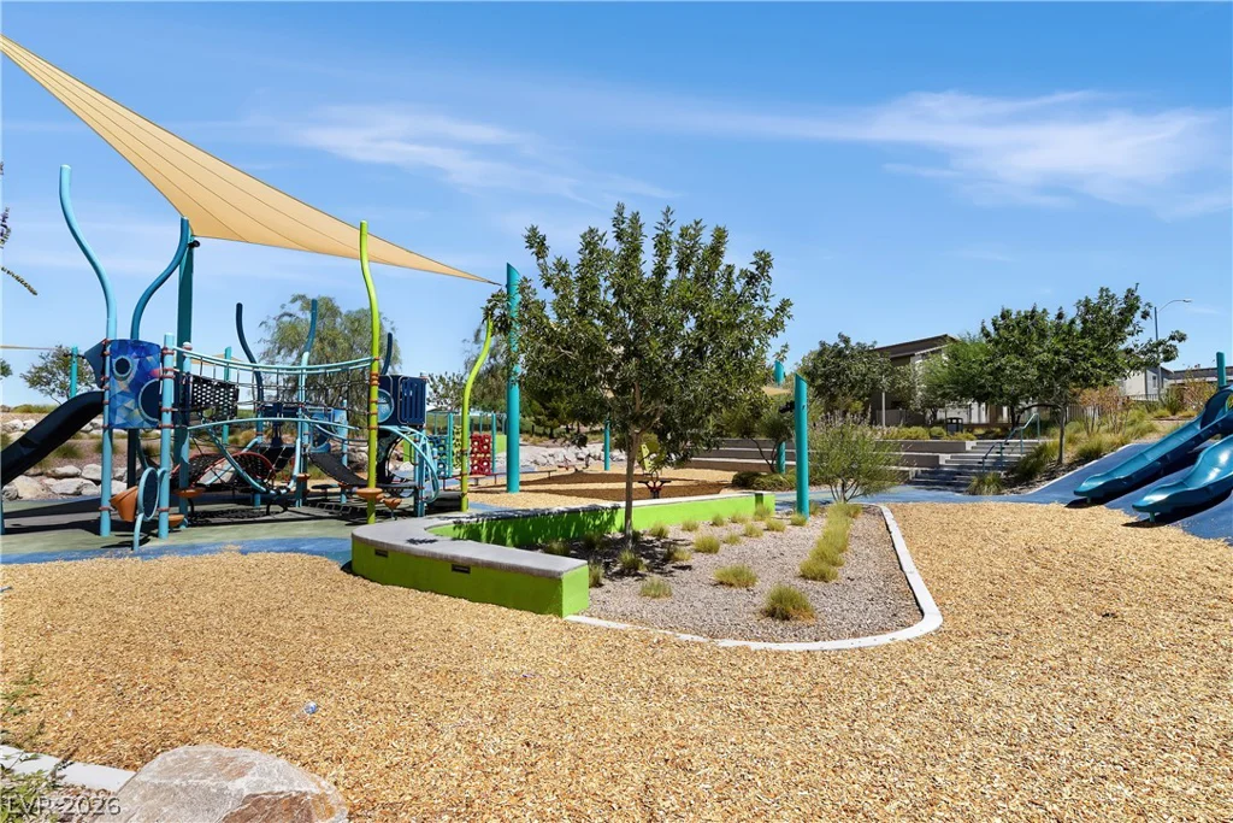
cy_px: 412
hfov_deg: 100.4
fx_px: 514
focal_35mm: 15
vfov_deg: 77.3
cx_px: 616
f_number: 13
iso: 160
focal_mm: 15
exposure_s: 1/125
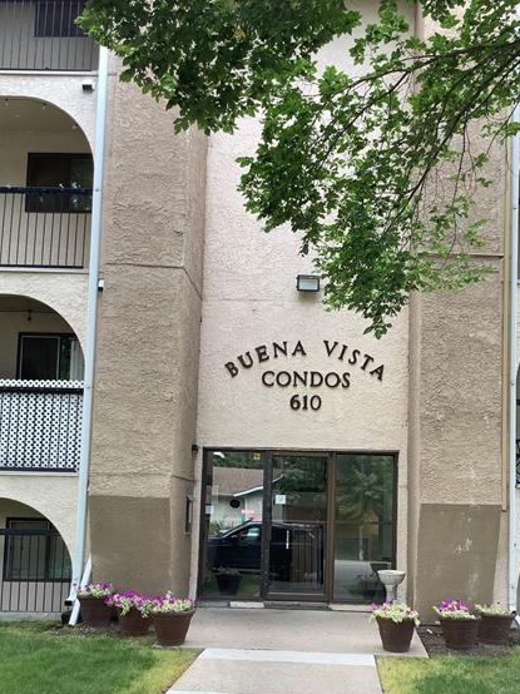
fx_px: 862
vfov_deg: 43.5
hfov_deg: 33.5
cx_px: 313
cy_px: 440
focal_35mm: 43
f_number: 2.4
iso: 25
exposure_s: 1/120
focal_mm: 3.3
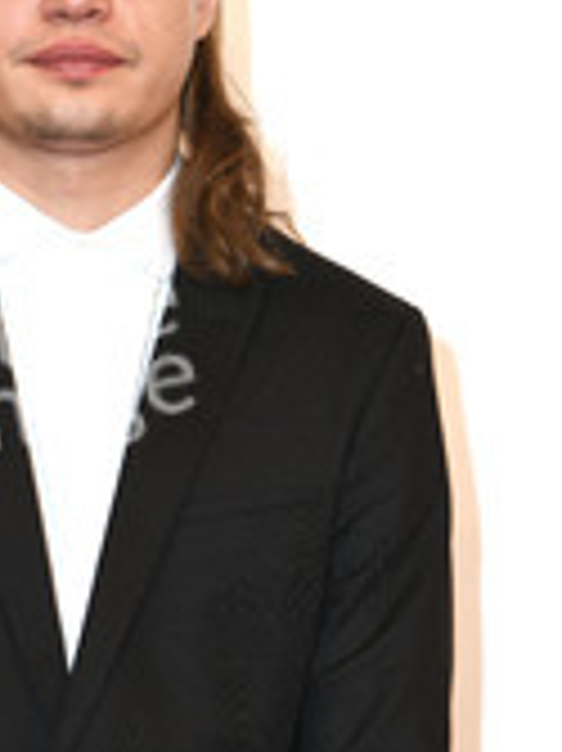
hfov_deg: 5.3
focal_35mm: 281
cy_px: 612
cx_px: 94
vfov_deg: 7.0
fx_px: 6091
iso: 250
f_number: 6.3
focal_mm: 122
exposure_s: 1/125
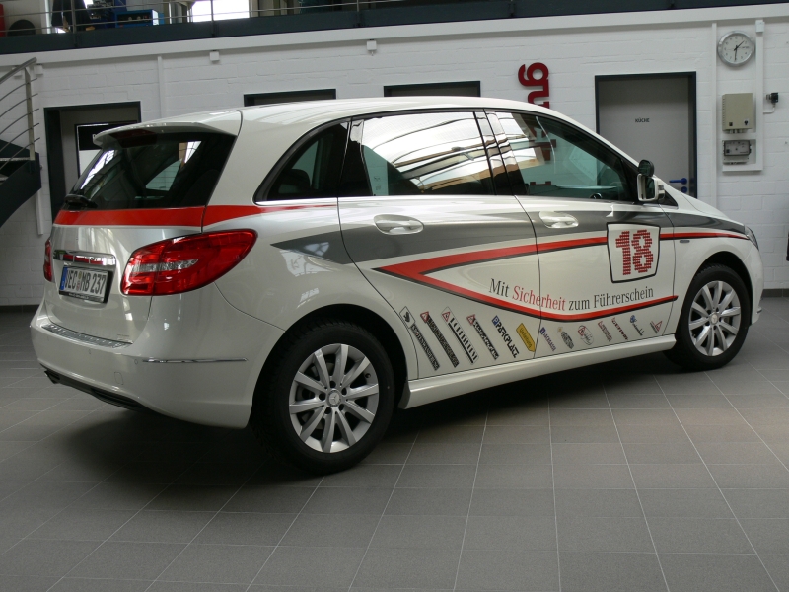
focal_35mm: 41
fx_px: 935
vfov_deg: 35.1
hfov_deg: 45.8
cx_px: 394
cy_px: 296
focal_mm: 8.5
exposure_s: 1/60
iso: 80
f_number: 4
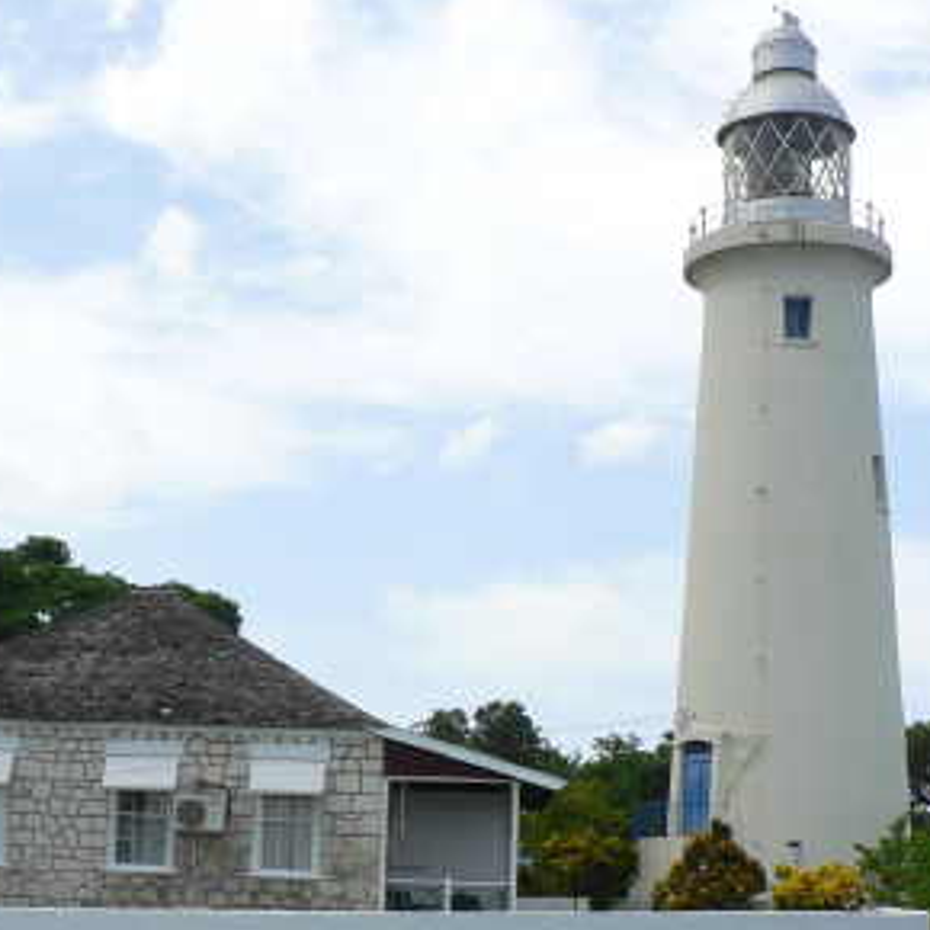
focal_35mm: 64
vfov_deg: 26.9
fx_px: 1945
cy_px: 536
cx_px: 401
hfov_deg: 26.9
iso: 64
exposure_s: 1/400
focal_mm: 6
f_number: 5
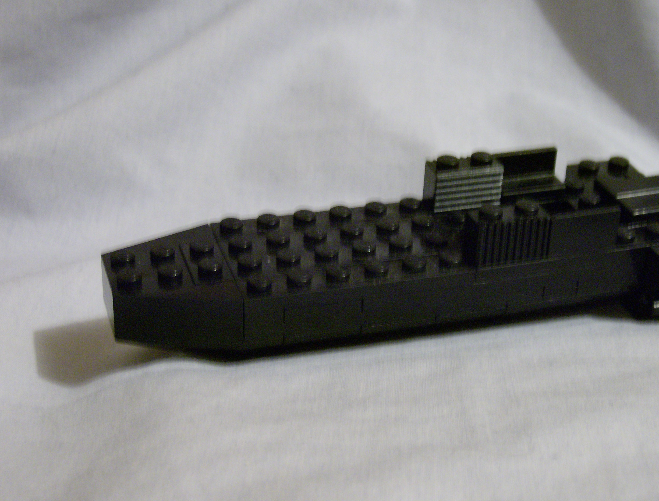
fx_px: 1224
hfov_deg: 30.1
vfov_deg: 23.1
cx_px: 346
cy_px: 246
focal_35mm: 64
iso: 200
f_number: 3.4
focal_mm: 9.3
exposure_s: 1/5.39
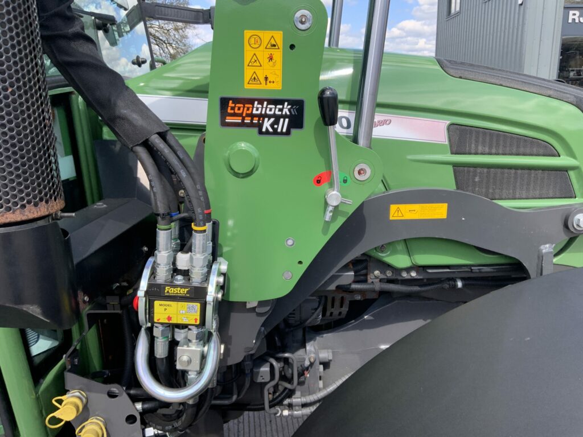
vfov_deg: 48.2
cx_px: 292
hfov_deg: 61.7
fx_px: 488
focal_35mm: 29
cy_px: 218
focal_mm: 3
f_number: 1.8
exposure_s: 1/545
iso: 16
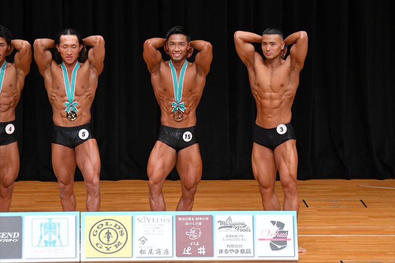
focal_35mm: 270
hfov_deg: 7.6
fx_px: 2961
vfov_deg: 5.1
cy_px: 132
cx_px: 198
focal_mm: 180
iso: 3200
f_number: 5.6
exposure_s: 1/400
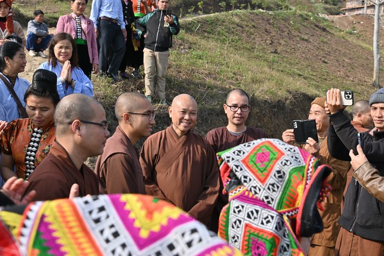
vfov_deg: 27.5
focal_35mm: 49
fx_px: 523
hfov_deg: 40.3
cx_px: 190
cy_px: 127
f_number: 9
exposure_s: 1/250
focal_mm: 48
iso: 100
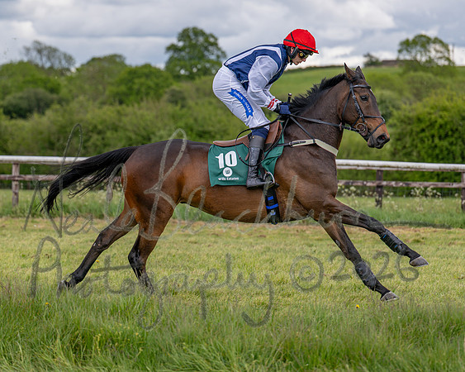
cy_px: 186
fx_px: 1617
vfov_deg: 13.1
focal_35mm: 118
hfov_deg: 16.4
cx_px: 192
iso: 200
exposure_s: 1/2000
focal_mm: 95
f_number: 2.8
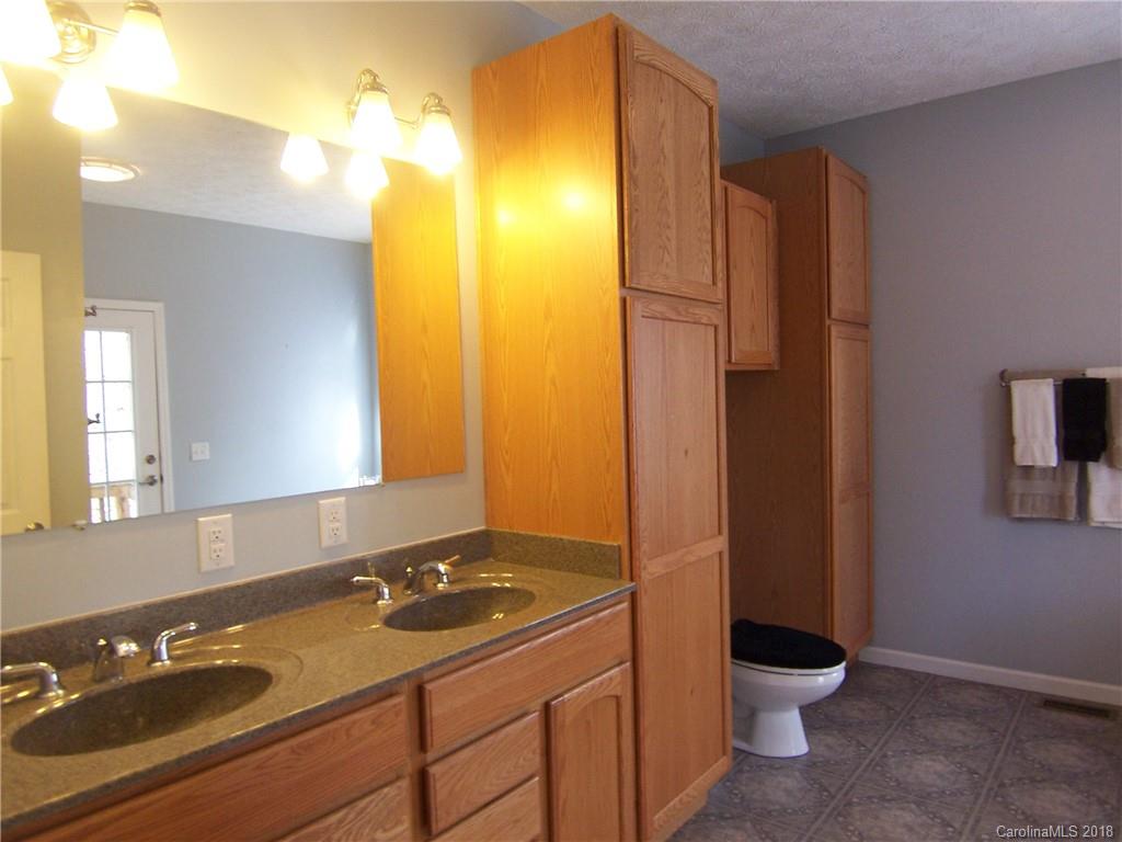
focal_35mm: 23
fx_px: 745
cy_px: 421
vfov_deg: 58.9
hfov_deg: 73.9
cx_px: 561
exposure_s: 1/30
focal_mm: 3.8
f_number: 2.8
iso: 125
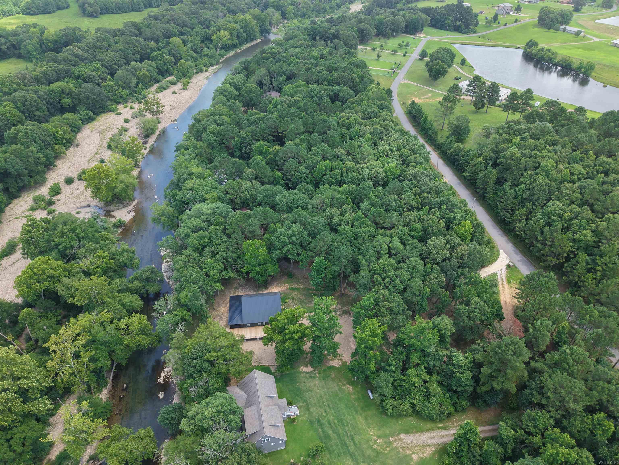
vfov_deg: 56.8
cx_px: 310
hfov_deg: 71.6
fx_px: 429
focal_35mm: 24
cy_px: 232
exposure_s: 1/15
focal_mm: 8.67
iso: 120
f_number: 1.8
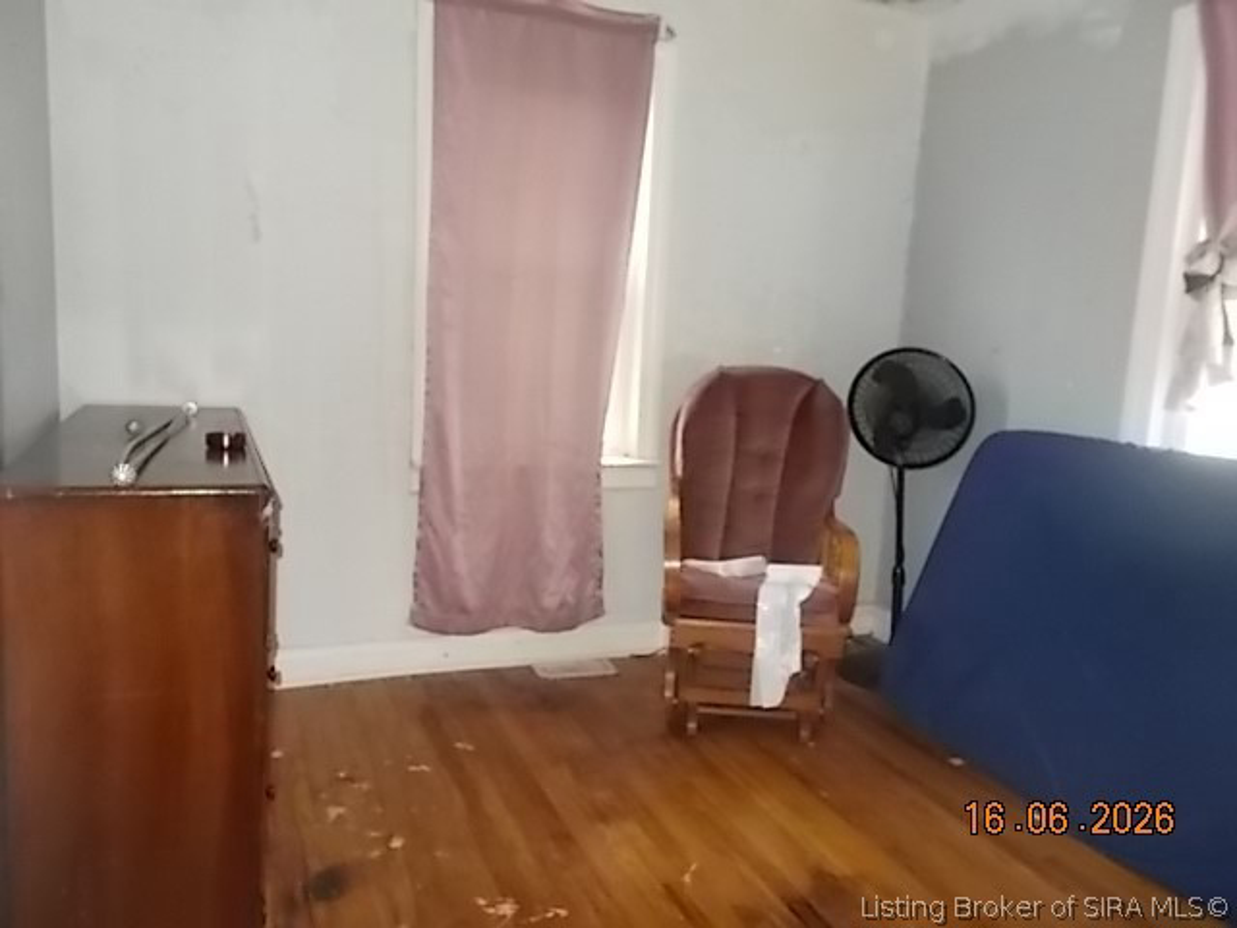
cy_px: 464
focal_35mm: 26
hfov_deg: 67.3
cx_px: 618
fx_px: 929
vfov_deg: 53.1
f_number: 3.2
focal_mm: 4.6
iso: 320
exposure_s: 1/25
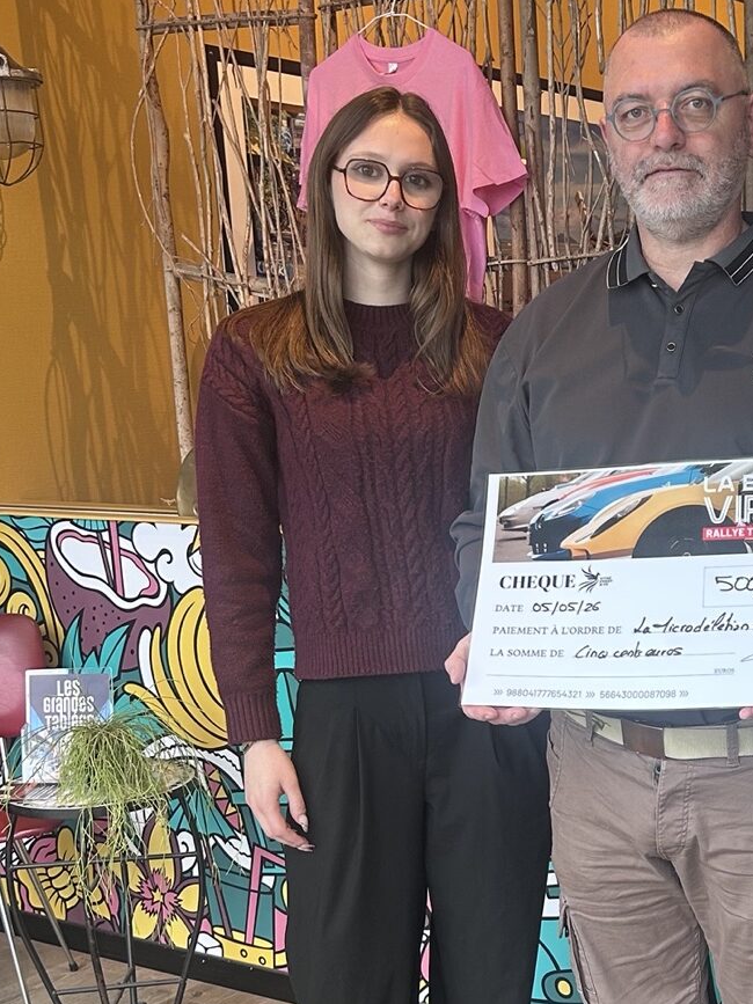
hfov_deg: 26.2
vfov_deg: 35.2
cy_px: 669
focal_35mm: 54
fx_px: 1567
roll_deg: +1.1
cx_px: 671
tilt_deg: -12.2
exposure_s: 1/100
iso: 100
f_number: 1.5
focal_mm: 5.7
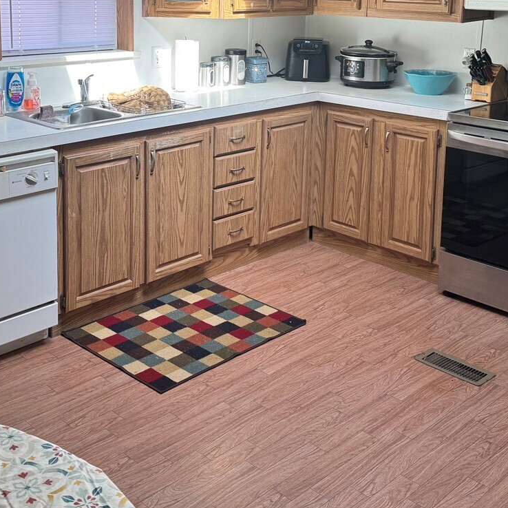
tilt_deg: -9.5
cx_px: 212
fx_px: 764
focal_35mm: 46
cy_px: 99
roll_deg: -1.0
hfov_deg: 36.7
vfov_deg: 35.6
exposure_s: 1/120
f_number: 1.78
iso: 64
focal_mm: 6.76
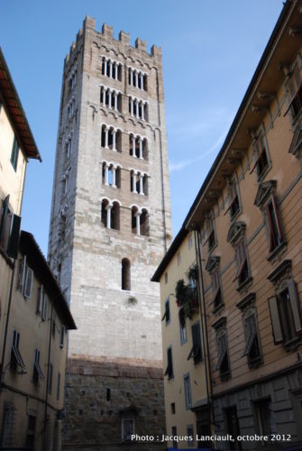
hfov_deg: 37.0
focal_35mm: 36
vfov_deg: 53.1
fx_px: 451
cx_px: 151
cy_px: 226
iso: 1250
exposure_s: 1/4000
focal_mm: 24
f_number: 4
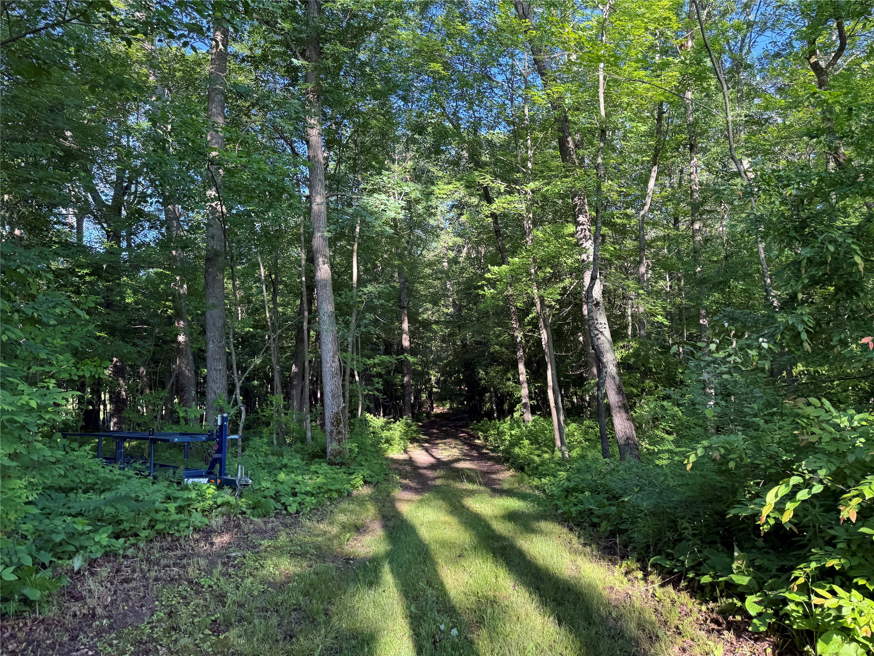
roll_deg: +4.0
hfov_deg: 71.6
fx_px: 606
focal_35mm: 24
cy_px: 328
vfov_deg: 56.8
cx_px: 437
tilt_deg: +6.3
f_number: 1.78
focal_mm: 6.76
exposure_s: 1/184
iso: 80
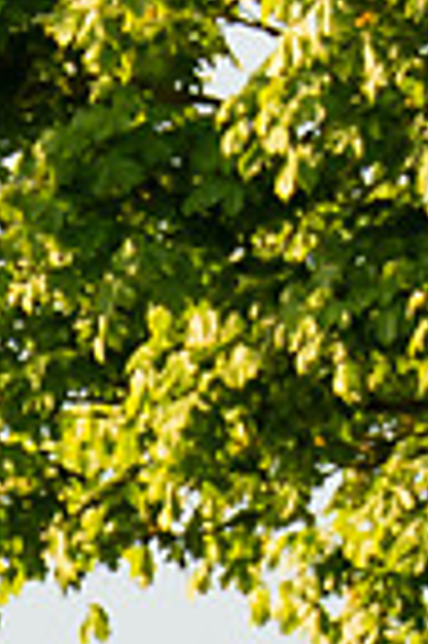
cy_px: 1518
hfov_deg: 0.5
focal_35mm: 2558
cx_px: -183
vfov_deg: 0.8
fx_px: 45725
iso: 640
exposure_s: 1/1000
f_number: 4
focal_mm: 200
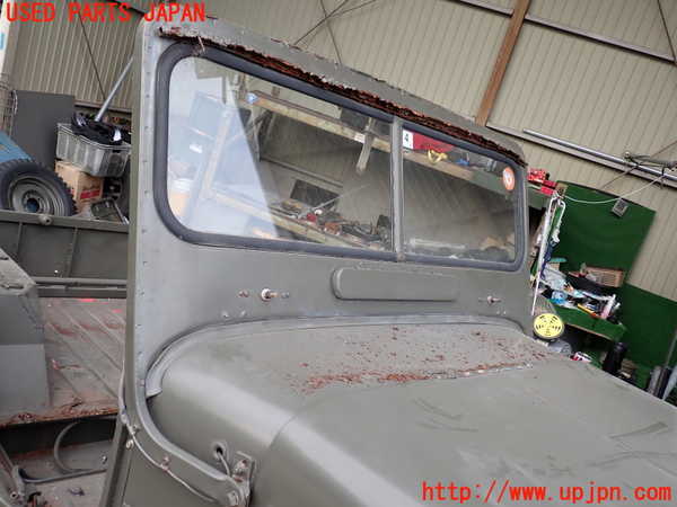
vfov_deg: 46.8
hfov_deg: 60.0
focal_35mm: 30
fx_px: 587
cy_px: 254
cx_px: 338
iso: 100
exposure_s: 1/200
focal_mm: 5.4
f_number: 2.3
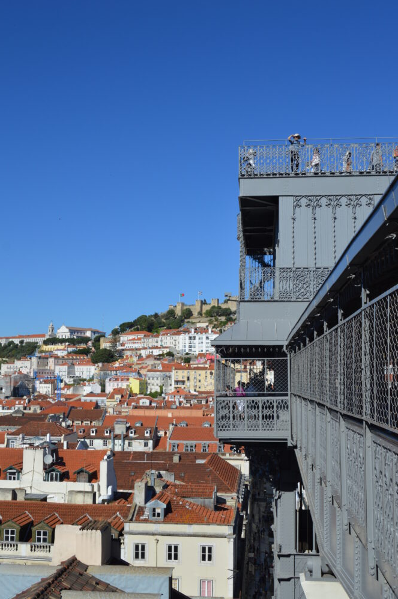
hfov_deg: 35.9
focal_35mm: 37
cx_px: 199
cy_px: 307
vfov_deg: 51.9
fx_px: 614
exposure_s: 1/320
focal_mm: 24
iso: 100
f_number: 9
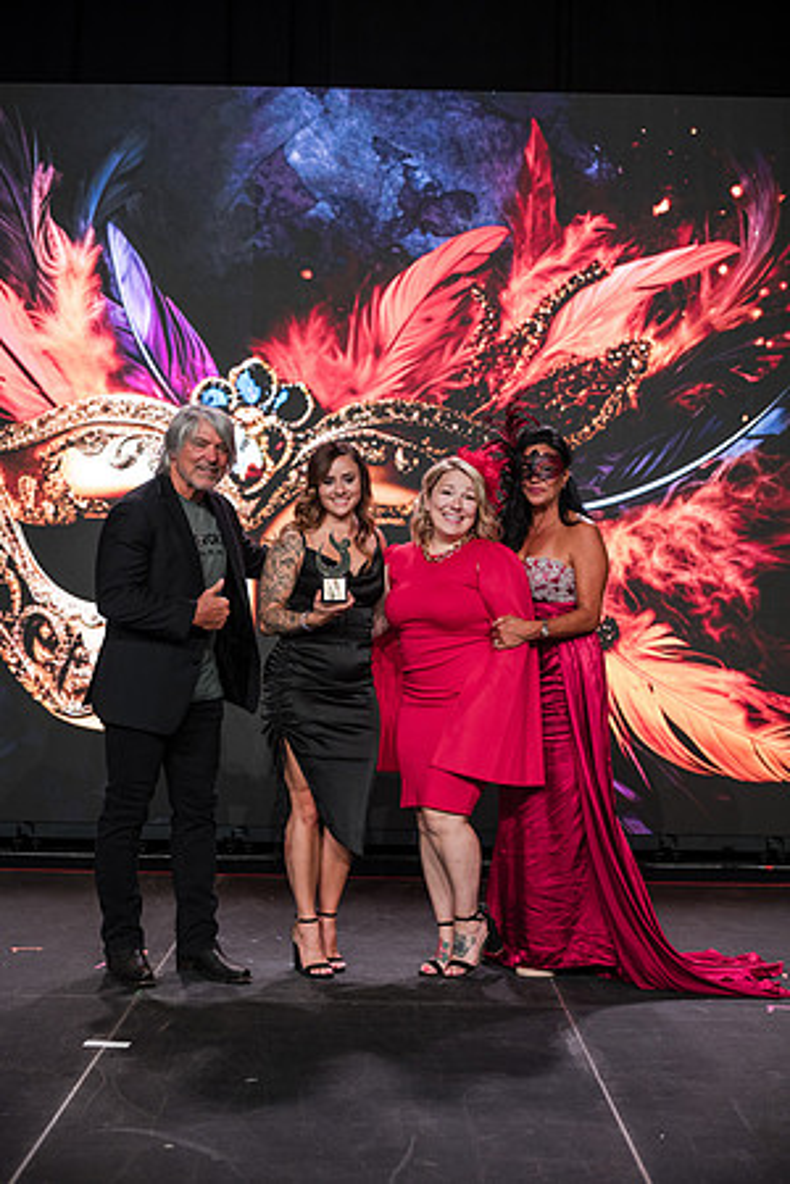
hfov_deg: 27.0
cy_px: 592
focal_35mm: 50
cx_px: 395
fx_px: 1646
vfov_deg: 39.6
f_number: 2.8
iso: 800
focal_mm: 50
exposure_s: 1/125
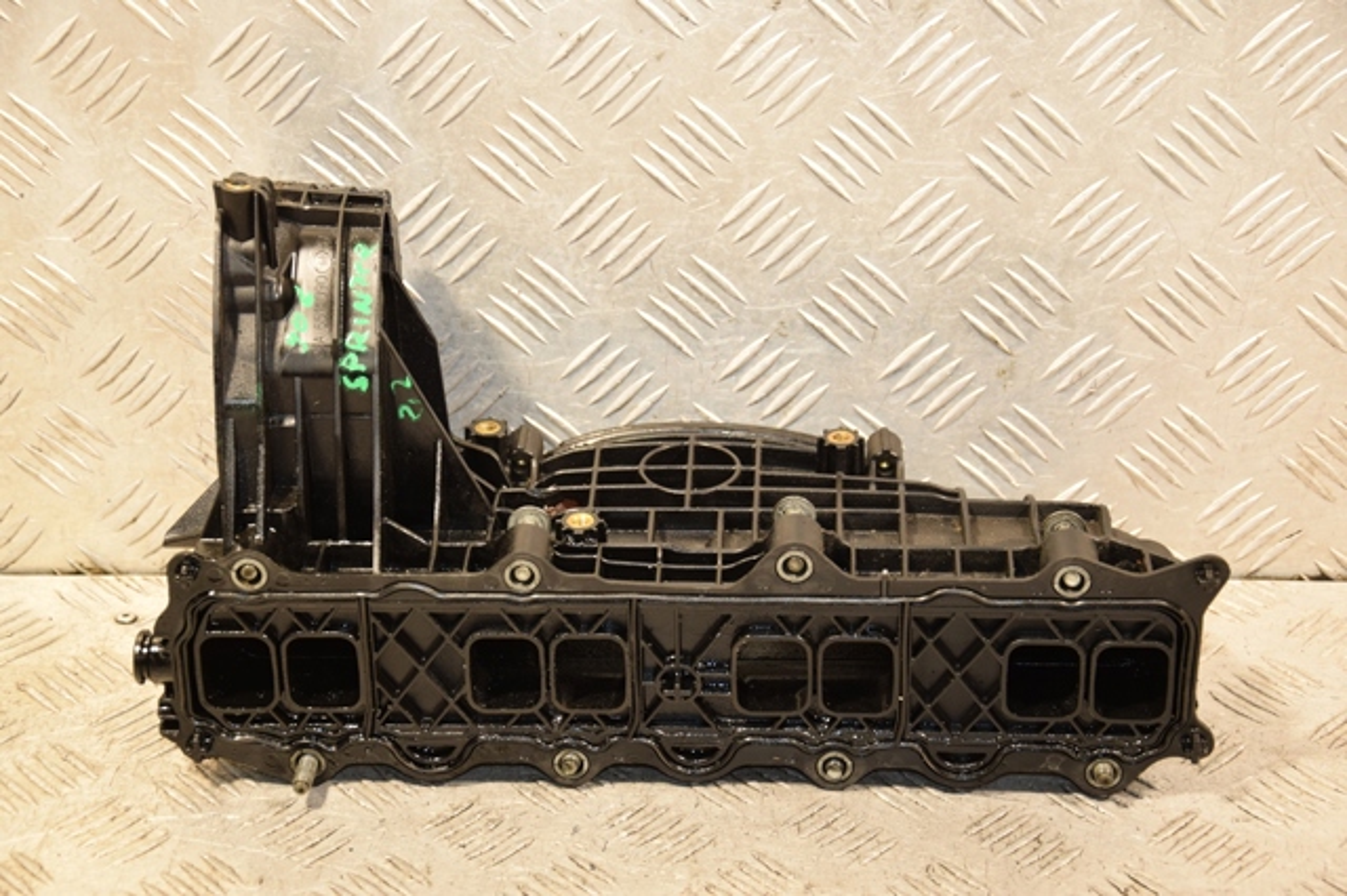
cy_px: 448
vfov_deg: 17.5
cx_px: 674
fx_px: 2917
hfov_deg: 26.0
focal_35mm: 78
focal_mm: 52
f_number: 5
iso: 800
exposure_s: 1/60
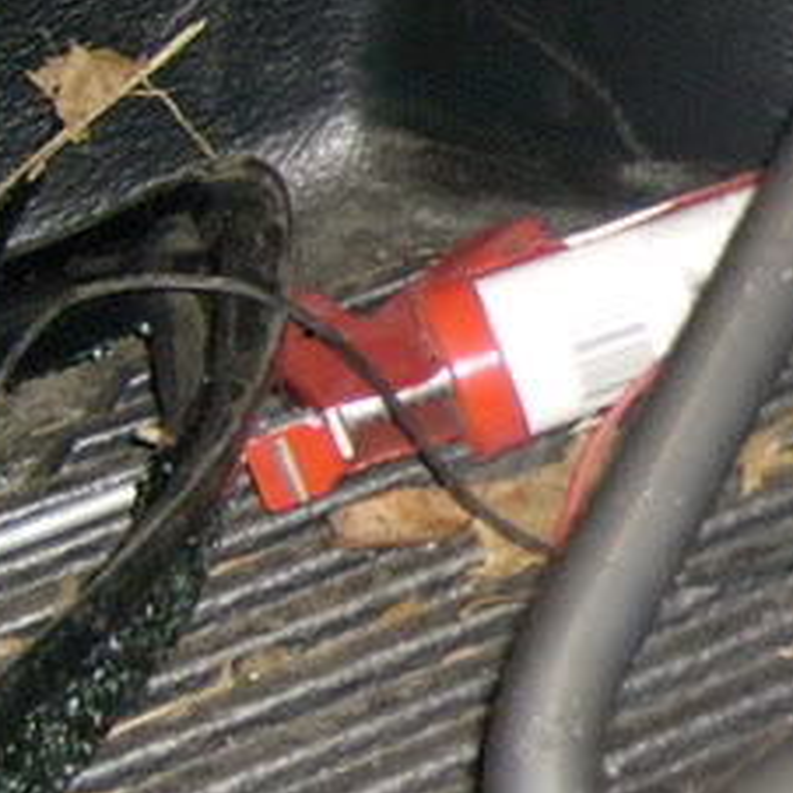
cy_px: 295
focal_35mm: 140
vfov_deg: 12.5
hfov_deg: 11.2
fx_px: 3629
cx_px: 1635
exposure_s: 1/45
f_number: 2.8
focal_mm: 5.8
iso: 100
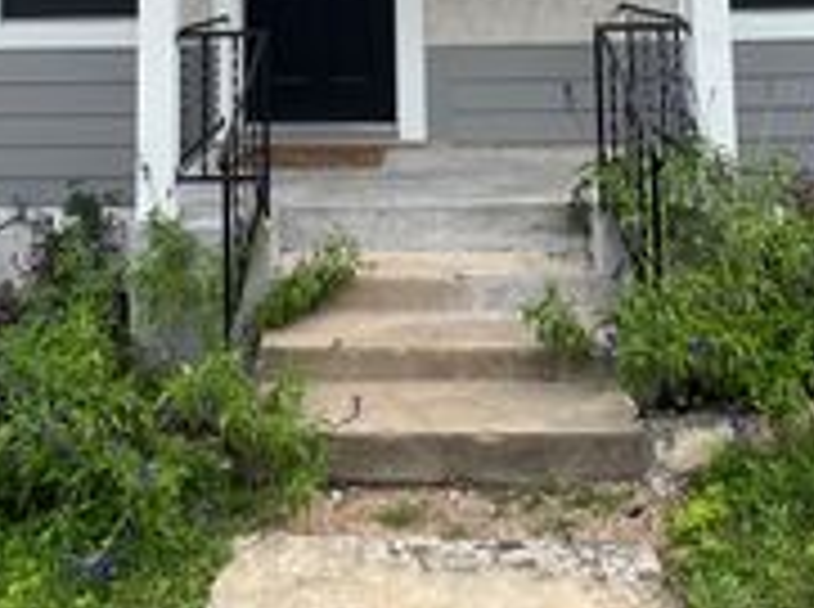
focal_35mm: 36
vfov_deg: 32.4
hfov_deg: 51.4
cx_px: 373
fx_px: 845
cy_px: -128
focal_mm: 1.57
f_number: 1.8
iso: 32
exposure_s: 1/1107
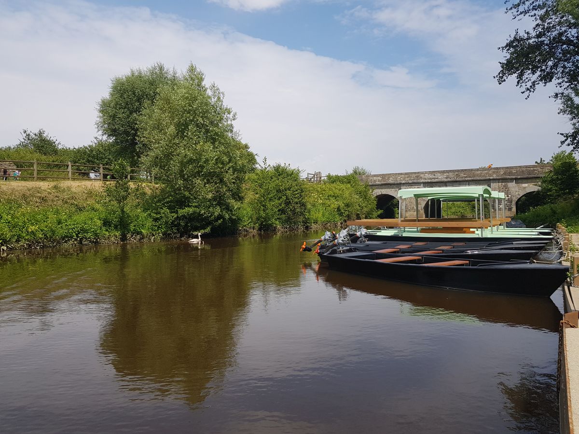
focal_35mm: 26
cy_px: 217
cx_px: 290
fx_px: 435
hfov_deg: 67.3
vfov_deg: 53.1
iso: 40
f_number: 1.7
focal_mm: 4.2
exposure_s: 1/2560
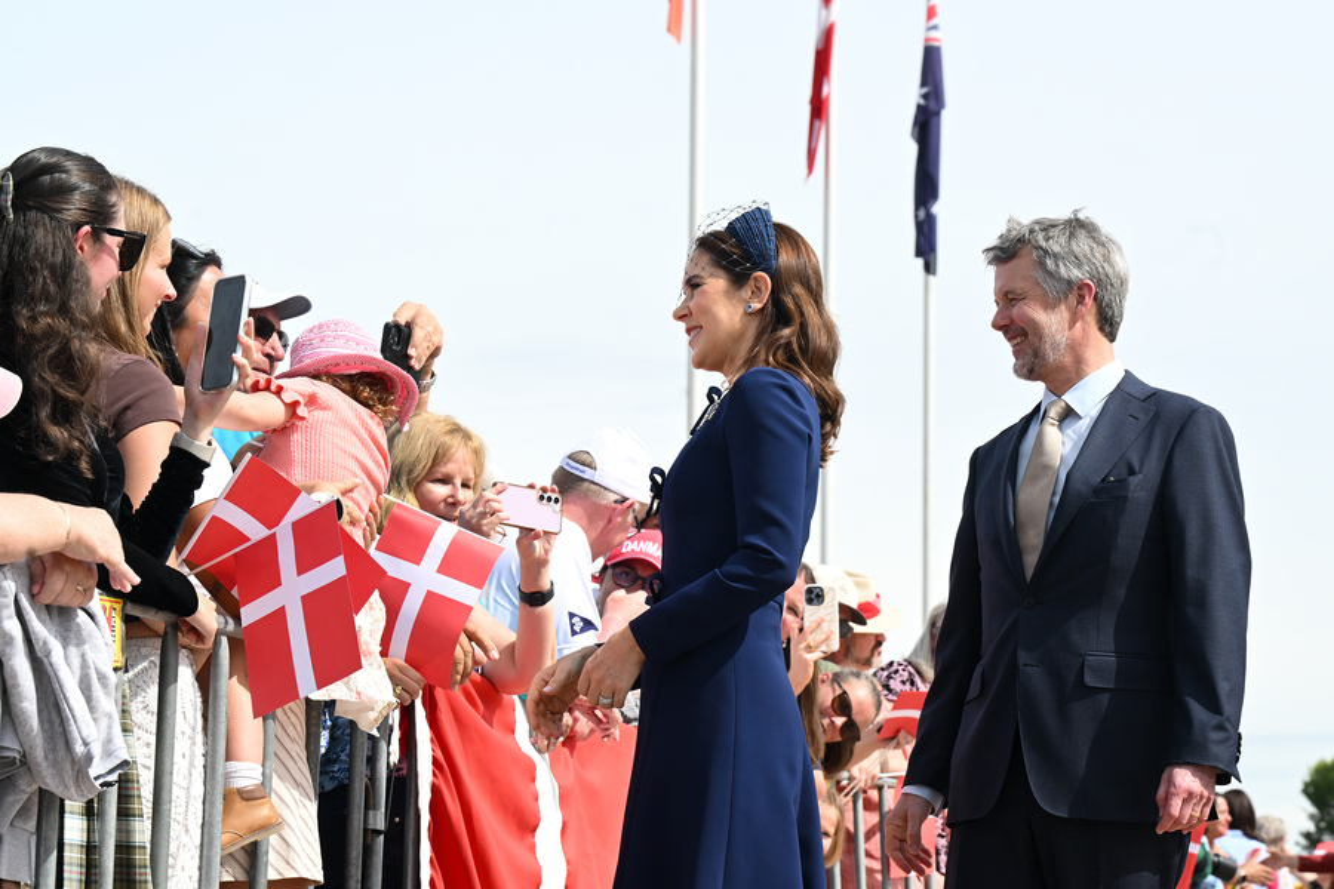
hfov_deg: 20.0
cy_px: 444
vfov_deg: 13.4
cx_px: 667
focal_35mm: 102
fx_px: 3779
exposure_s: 1/500
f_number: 10
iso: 400
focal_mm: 102
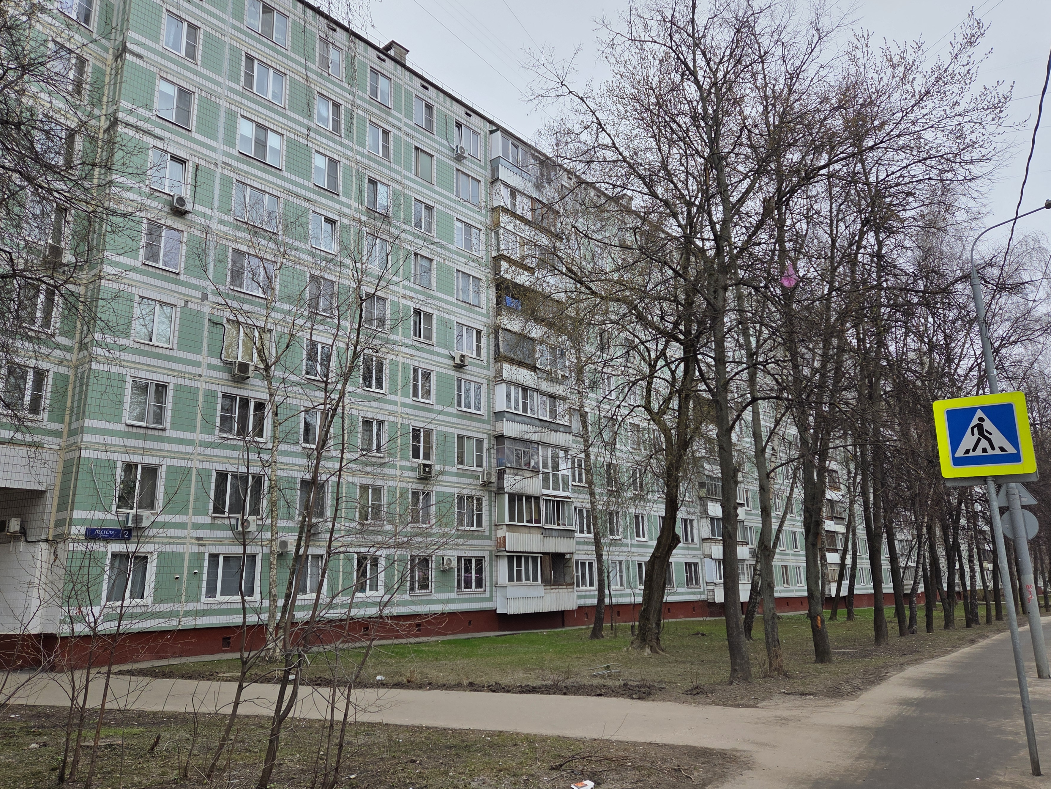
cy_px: 376
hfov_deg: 67.3
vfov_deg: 53.0
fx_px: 789
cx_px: 512
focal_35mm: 26
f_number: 1.8
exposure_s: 1/1799
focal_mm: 5.4
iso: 80
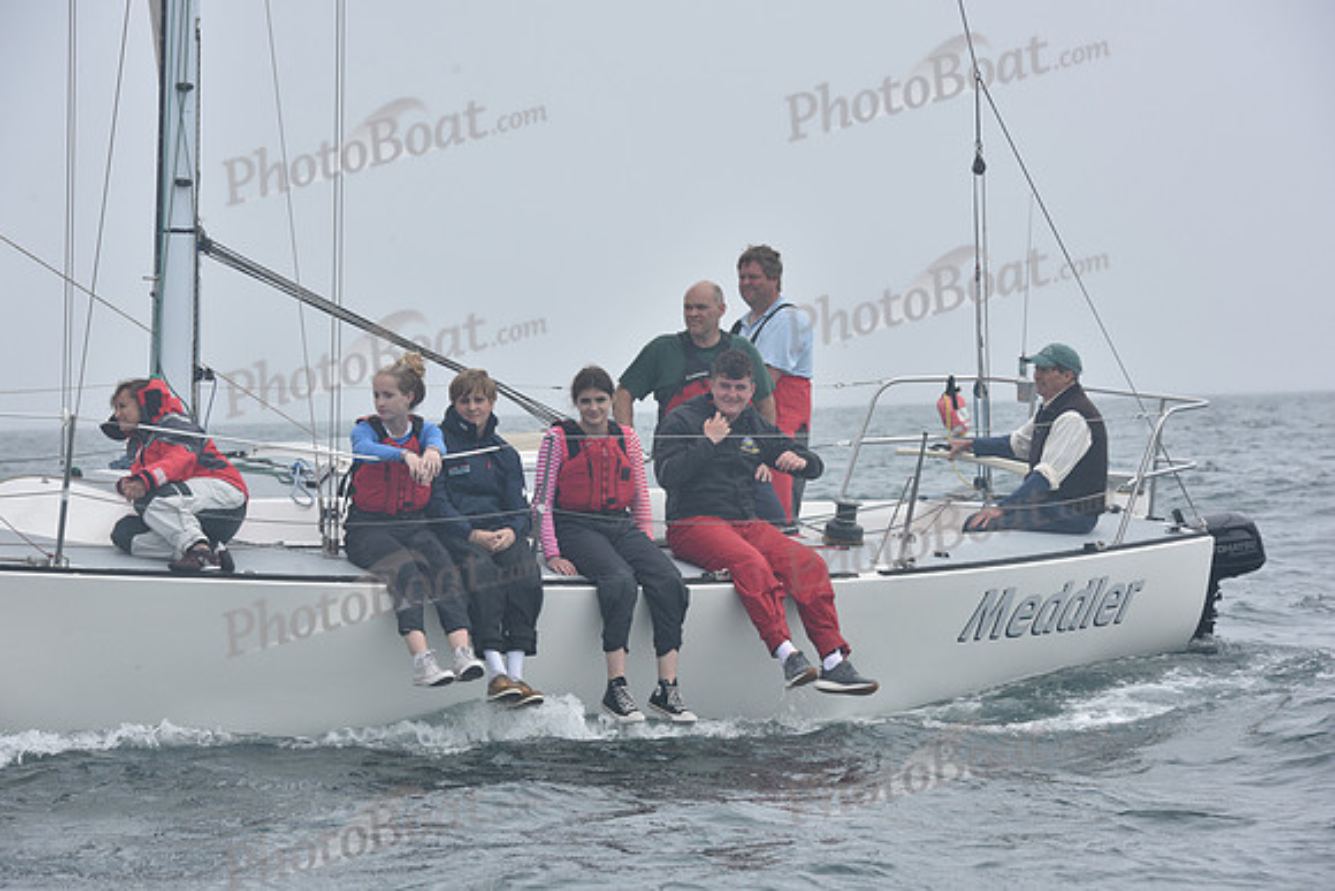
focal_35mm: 145
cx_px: 668
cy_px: 446
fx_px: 5378
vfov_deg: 9.5
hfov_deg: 14.2
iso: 250
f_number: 9
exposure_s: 1/800
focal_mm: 145
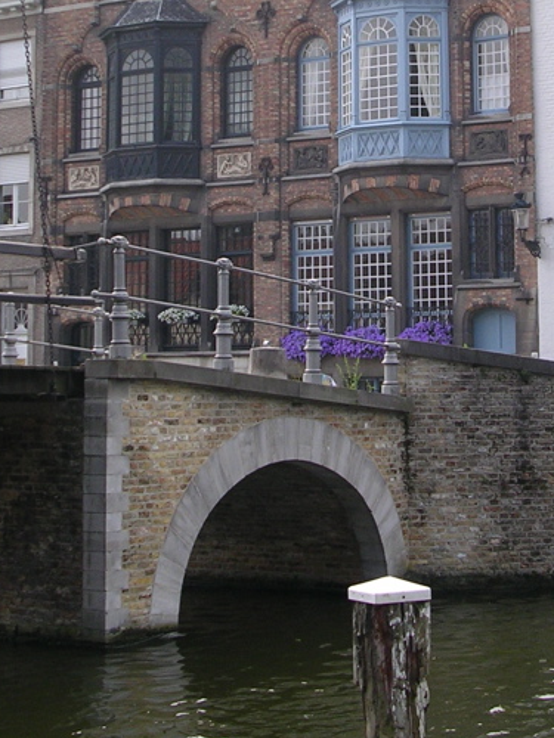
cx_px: 325
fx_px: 1899
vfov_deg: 21.8
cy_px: 171
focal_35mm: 89
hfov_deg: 16.6
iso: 50
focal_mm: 8
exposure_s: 1/334
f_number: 3.2
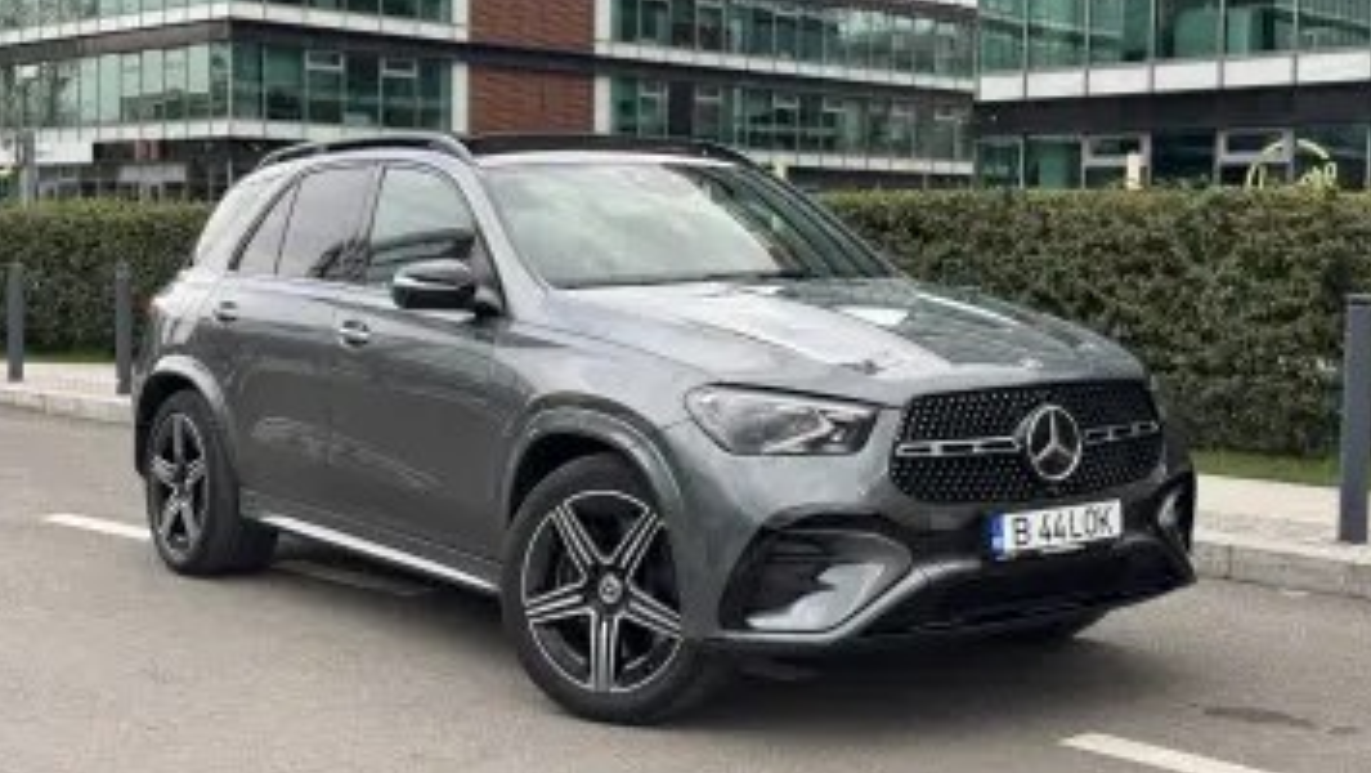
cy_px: 309
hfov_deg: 39.2
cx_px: 687
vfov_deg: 22.6
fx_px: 1927
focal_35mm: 53
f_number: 1.78
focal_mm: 6.76
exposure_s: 1/639
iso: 64
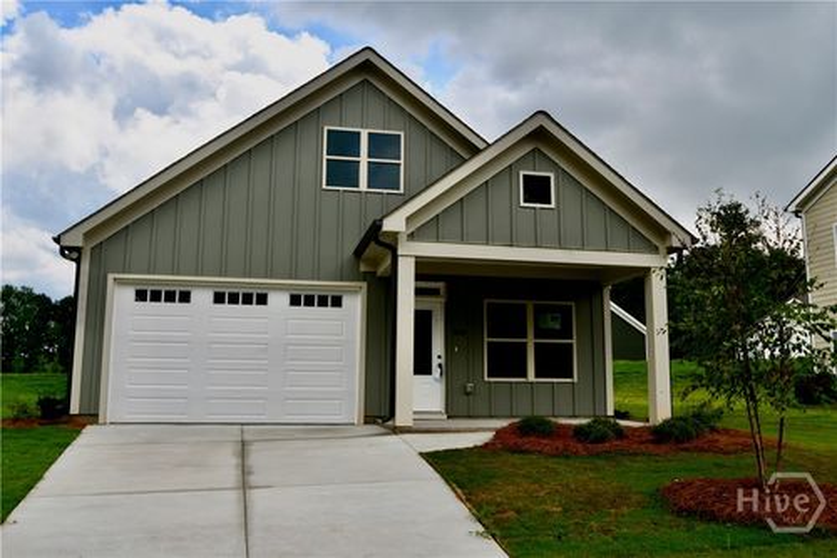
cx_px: 418
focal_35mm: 31
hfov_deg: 60.3
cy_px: 279
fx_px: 720
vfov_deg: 42.3
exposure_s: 1/250
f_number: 8
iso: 110
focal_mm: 21
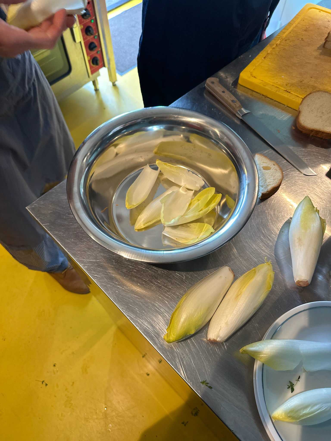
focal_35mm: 24
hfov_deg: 56.8
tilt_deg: -61.2
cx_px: 166
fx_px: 306
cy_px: 220
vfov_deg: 71.6
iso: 160
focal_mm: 6.86
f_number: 1.78
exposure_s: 1/50
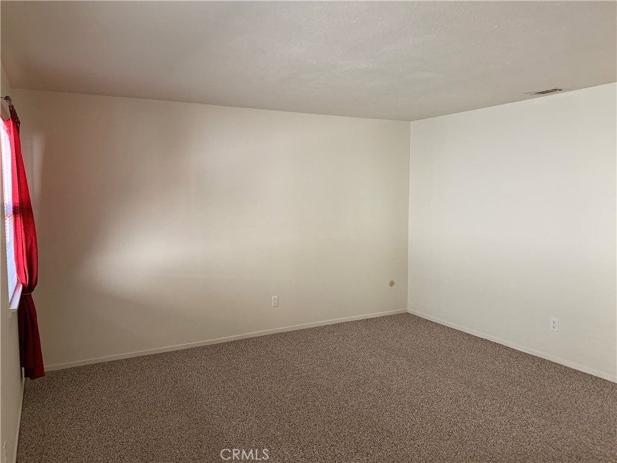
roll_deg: -0.2
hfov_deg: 67.3
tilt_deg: -5.3
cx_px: 308
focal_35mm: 26
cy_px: 232
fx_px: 463
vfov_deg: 53.1
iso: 160
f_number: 1.8
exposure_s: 1/60
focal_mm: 4.25
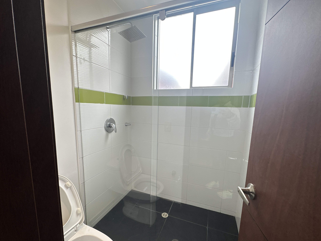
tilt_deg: -8.9
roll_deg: -1.6
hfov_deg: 98.2
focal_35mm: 15
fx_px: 139
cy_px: 129
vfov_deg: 81.6
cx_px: 161
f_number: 2.2
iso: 64
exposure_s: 1/120
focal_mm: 2.22
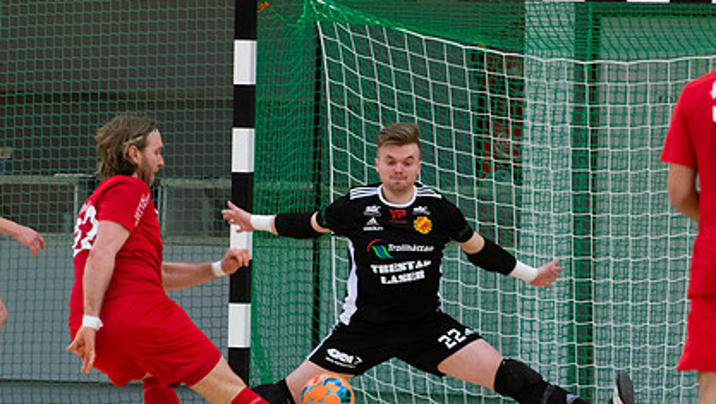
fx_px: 7655
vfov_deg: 3.0
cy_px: 309
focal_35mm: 403
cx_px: 369
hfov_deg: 5.4
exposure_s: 1/640
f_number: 5.6
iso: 4500
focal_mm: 260
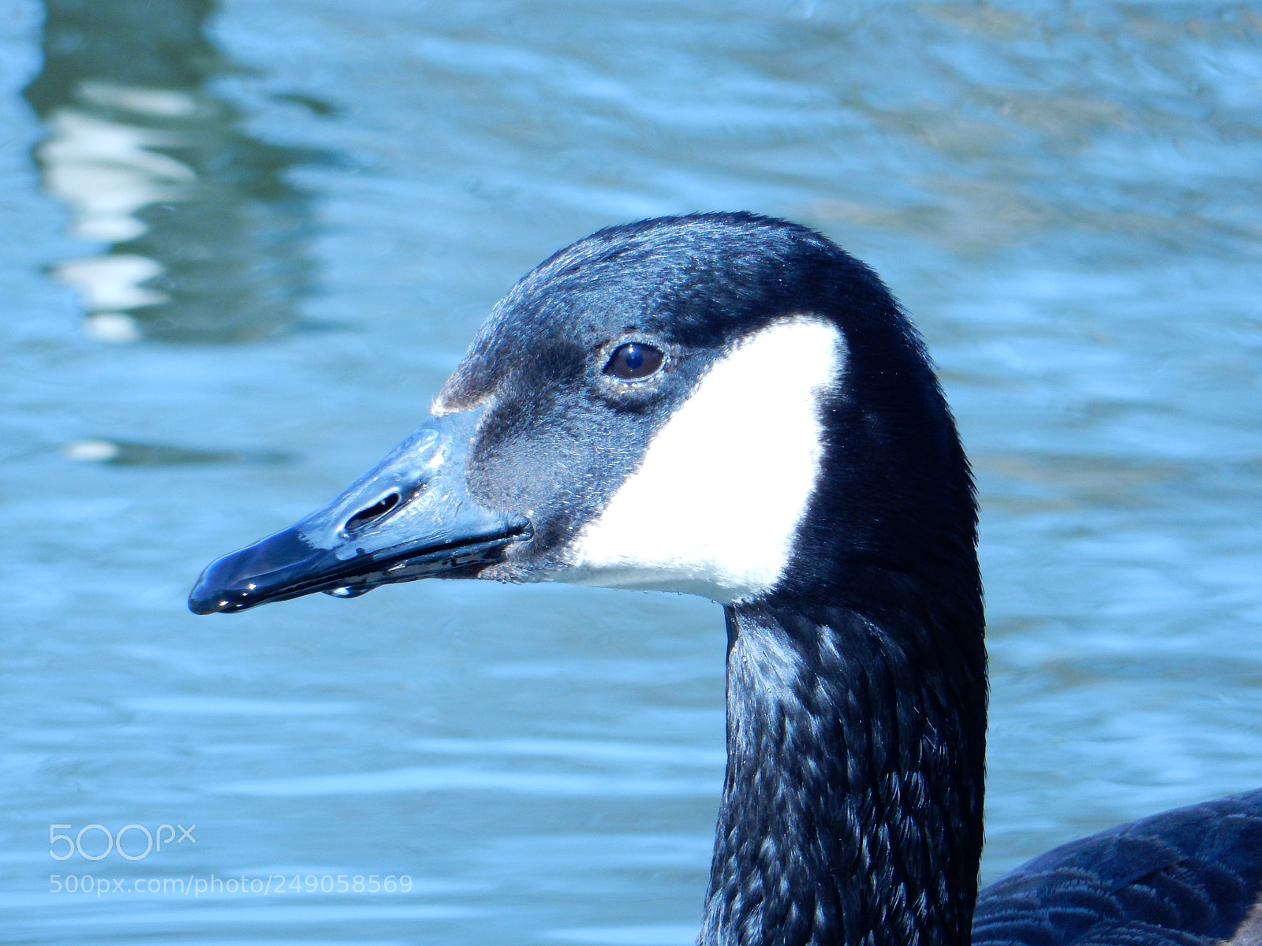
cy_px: 473
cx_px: 631
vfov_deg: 2.0
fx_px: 27343
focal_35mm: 750
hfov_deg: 2.6
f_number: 6.4
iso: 200
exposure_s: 1/250
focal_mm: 135
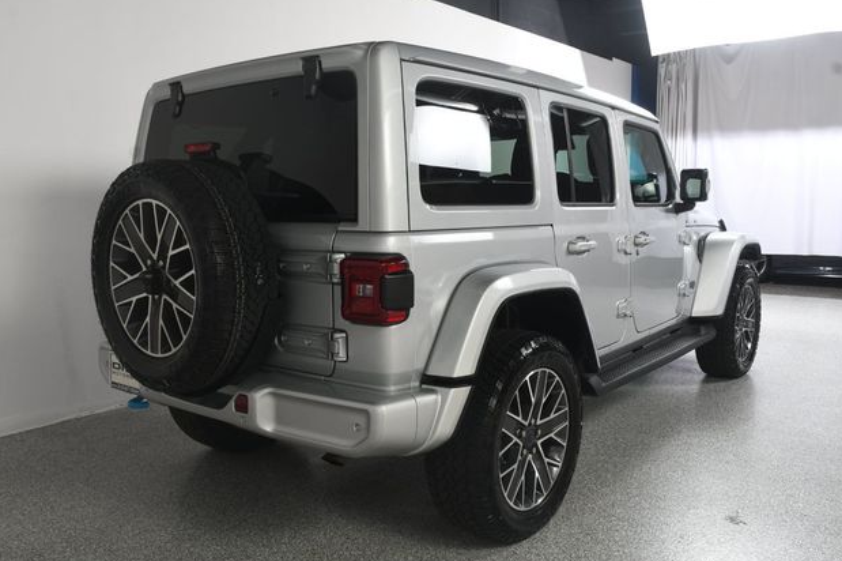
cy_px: 282
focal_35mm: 31
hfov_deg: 60.3
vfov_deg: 42.3
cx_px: 433
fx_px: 725
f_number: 8
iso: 100
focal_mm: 20
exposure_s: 1/160
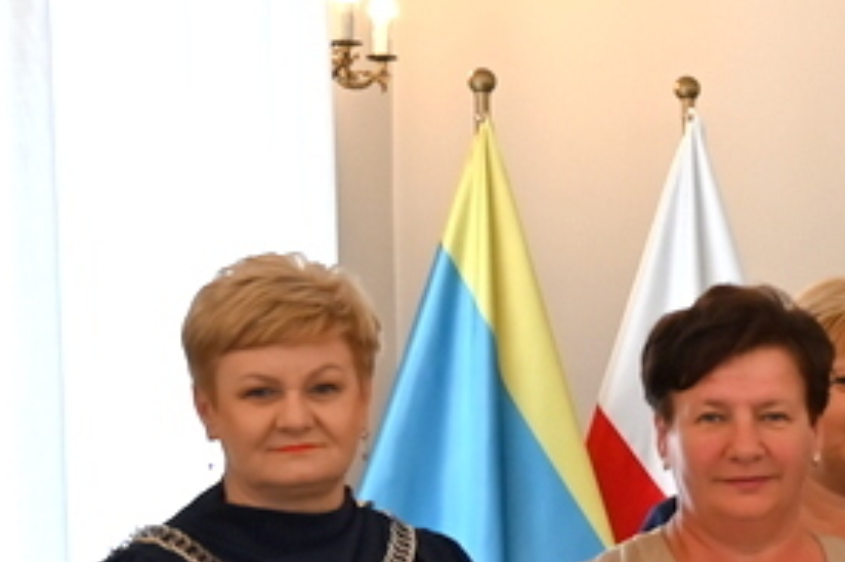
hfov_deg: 12.2
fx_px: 3429
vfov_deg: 9.3
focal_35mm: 146
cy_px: 510
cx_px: 1751
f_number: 4.8
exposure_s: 1/125
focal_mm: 33.5
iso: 1100
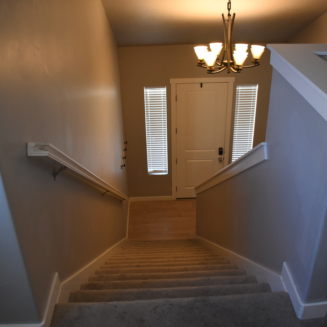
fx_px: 385
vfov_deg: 46.0
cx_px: 162
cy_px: 157
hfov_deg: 46.0
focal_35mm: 36
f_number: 3.5
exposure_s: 1/200
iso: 1600
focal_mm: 18
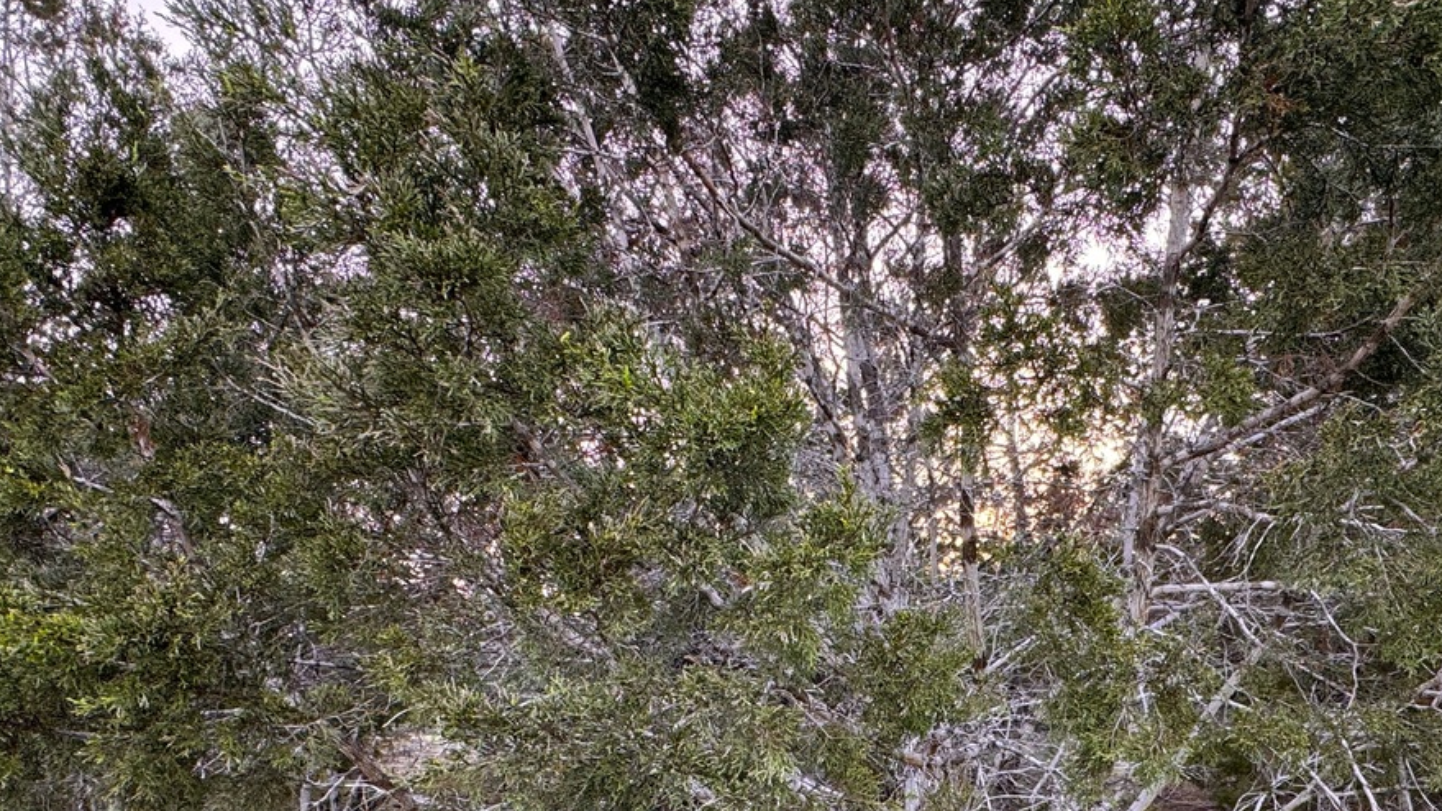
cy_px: 716
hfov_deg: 73.0
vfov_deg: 42.5
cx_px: 884
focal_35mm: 25
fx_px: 956
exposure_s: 1/99
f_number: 2.2
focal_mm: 2.22
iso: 125
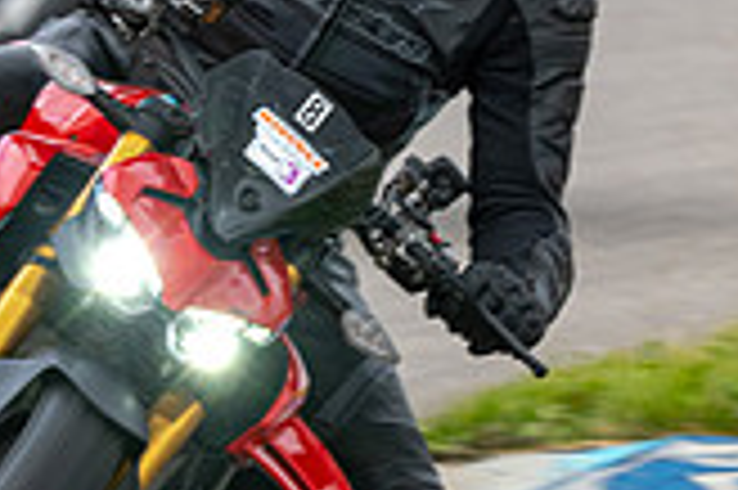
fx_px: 29736
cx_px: 76
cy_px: 389
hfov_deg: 1.4
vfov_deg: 0.9
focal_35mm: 1452
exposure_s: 1/160
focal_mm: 410
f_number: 11
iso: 320
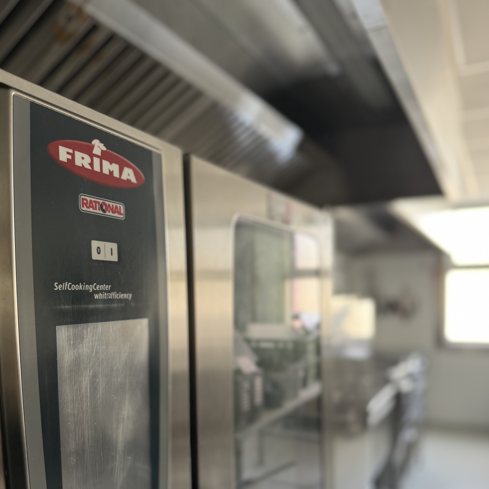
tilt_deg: -4.3
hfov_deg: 55.6
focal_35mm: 29
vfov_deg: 54.7
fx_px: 463
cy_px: 318
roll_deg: +0.5
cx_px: 247
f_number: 1.78
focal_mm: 6.76
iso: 160
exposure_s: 1/50
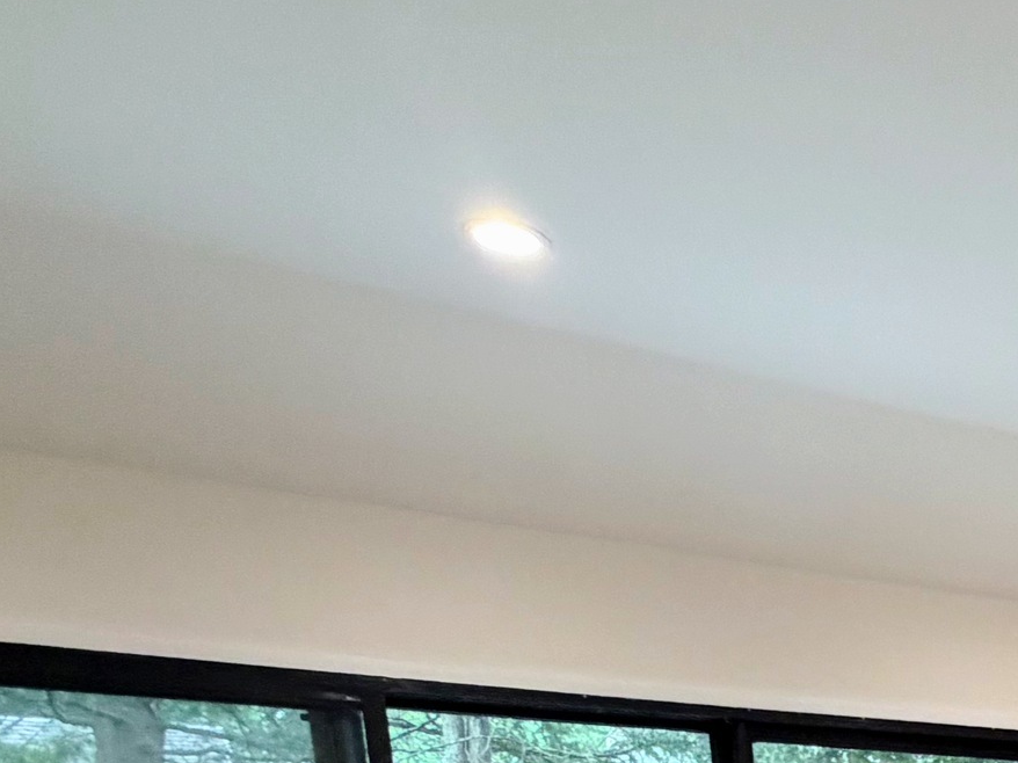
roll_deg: +0.9
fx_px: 1441
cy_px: 1221
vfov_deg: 22.6
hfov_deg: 30.7
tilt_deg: -11.6
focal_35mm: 49
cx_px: 1316
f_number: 2.2
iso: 250
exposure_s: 1/120
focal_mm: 2.22
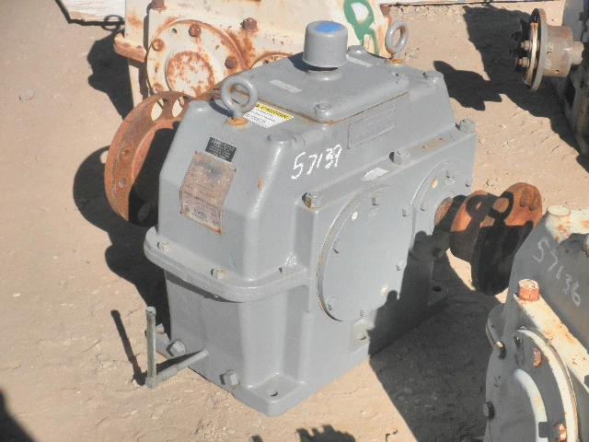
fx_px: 1242
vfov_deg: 20.2
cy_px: 221
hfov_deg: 26.7
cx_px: 294
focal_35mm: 73
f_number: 11.3
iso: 64
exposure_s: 1/100
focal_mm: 12.9
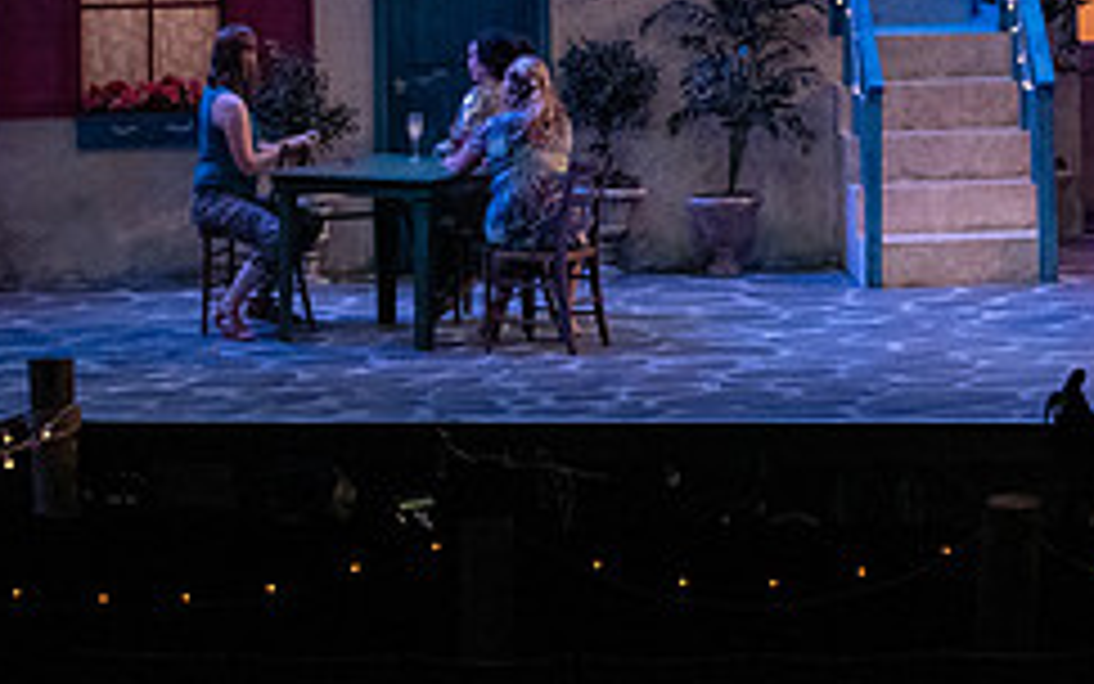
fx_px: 5070
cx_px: 1062
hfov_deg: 12.2
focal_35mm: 170
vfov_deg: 7.7
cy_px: -133
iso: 4000
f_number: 3.2
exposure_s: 1/320
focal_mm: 70
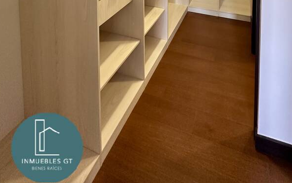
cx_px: 169
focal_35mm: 27
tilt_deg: -3.1
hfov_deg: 68.0
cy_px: -79
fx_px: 215
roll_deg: -0.1
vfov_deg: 30.4
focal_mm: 2.22
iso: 250
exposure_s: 1/60
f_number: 2.2
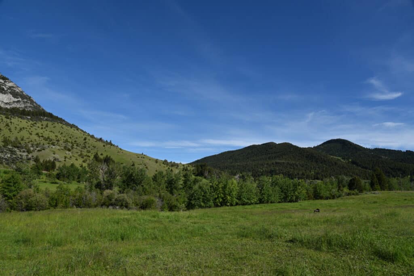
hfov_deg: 73.7
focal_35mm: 24
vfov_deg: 53.2
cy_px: 138
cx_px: 207
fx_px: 276
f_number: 10
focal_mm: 24
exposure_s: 1/400
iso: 200
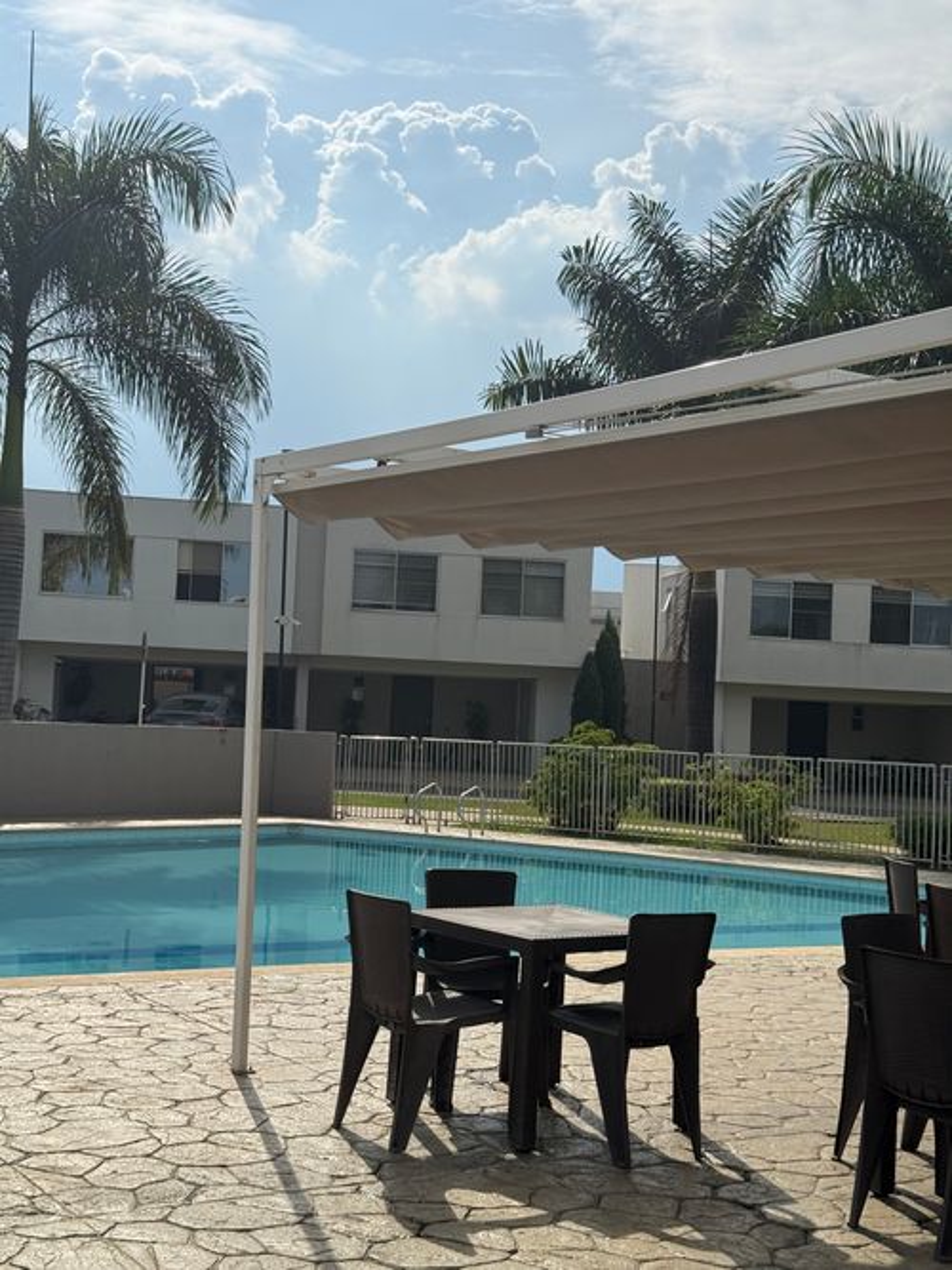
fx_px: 1761
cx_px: 476
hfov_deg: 30.3
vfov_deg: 39.7
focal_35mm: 48
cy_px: 635
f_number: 1.78
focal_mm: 6.76
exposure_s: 1/11364
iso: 64
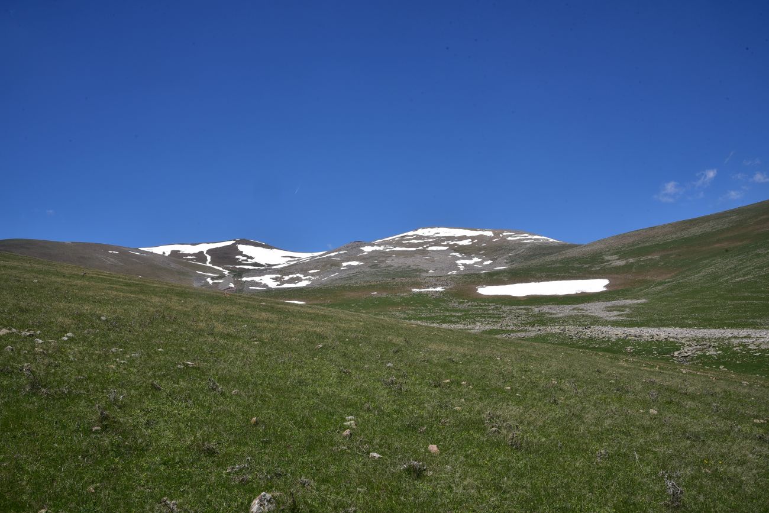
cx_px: 384
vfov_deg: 27.0
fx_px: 1068
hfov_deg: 39.6
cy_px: 256
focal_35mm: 50
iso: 160
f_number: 18
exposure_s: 1/125
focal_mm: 50
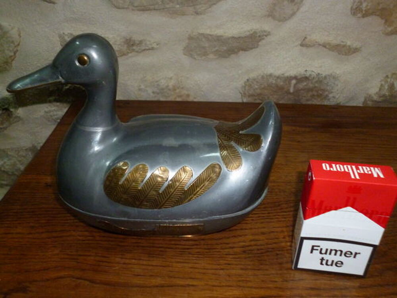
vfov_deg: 44.2
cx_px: 198
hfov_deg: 56.8
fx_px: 367
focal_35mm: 32
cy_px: 149
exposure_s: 1/60
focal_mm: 5.7
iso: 400
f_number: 2.9
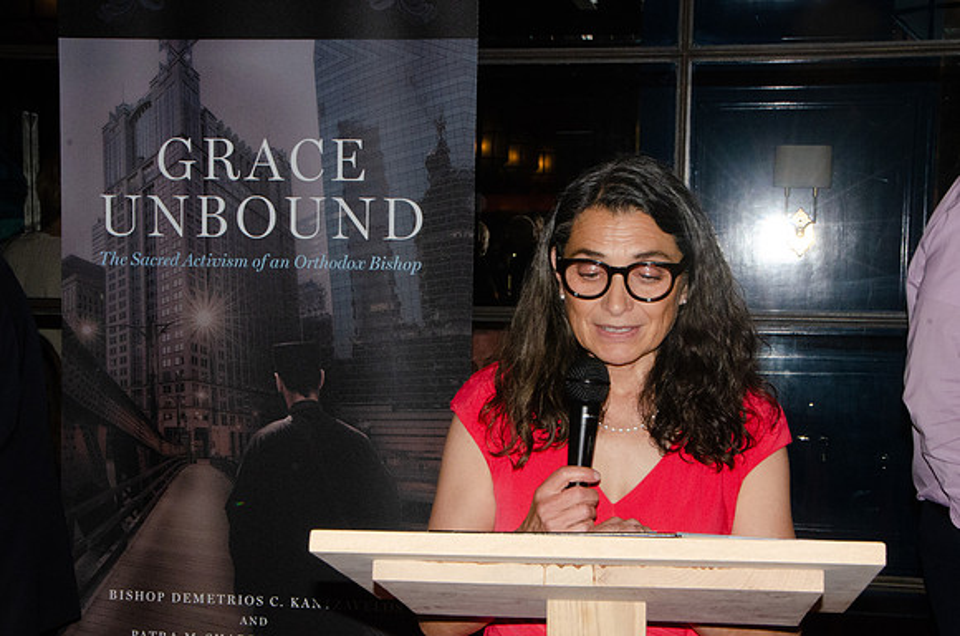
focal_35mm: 72
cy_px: 318
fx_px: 1907
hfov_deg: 28.3
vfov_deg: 18.9
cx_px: 480
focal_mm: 46
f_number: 20
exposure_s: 1/160
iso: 2500
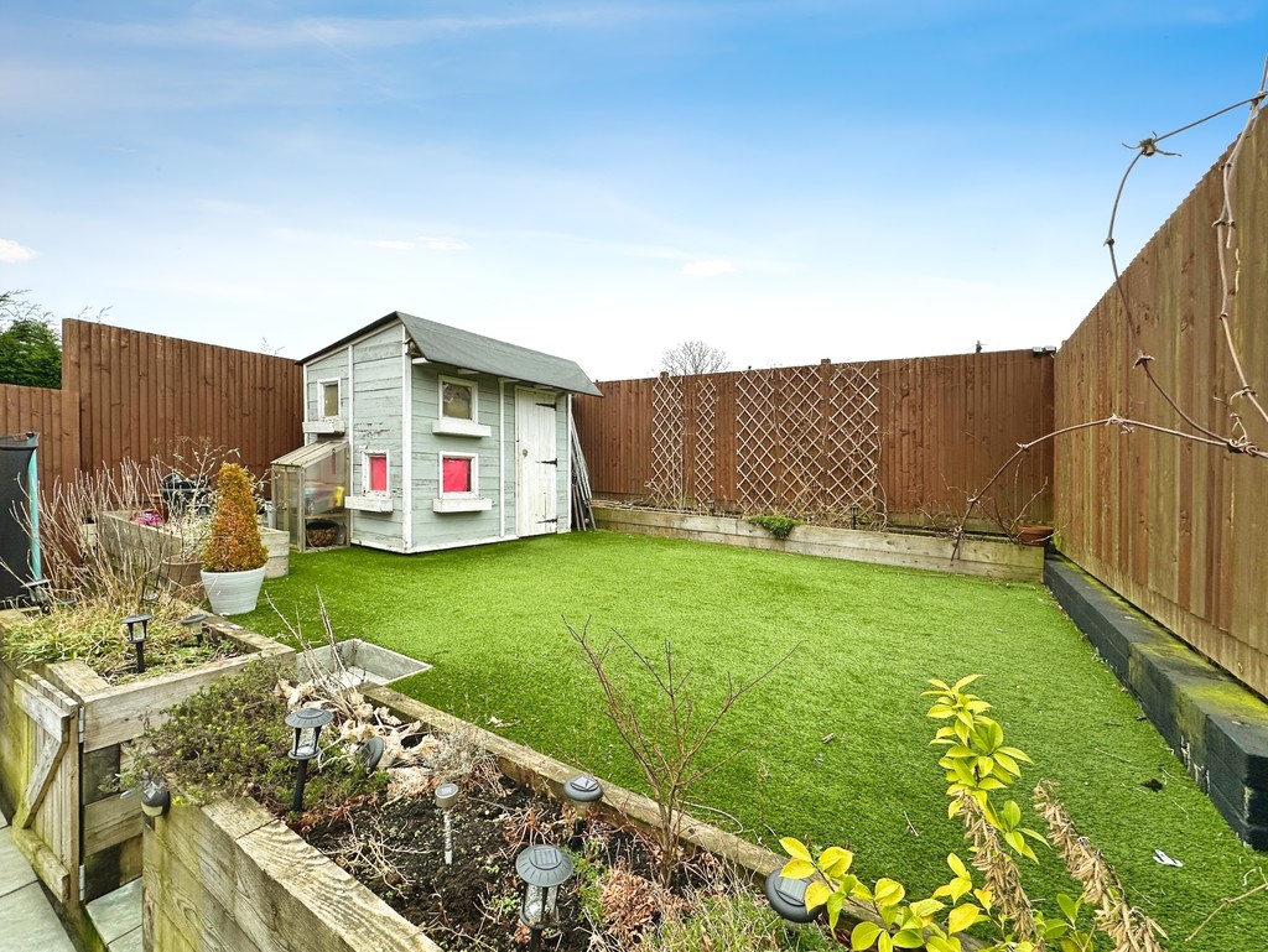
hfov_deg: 102.0
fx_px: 513
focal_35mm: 14
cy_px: 476
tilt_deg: -1.0
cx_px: 634
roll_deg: -2.0
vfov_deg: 85.7
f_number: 2.2
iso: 40
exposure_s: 1/419
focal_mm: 2.22
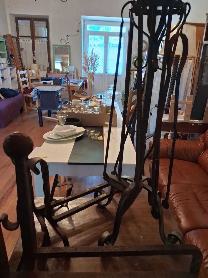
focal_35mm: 27
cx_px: 104
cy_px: 139
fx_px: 216
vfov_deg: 65.3
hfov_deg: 51.4
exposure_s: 1/50
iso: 500
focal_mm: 4
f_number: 1.8
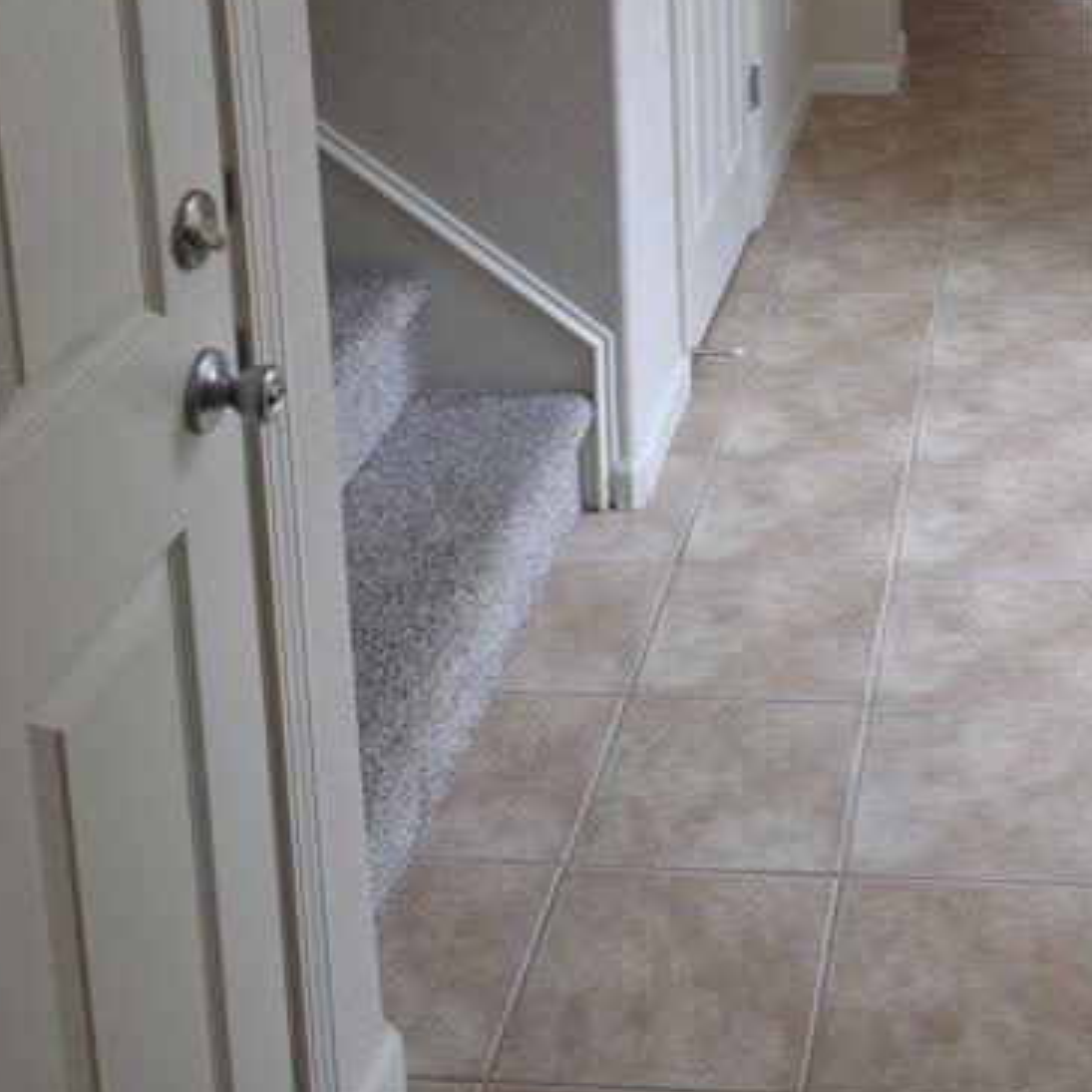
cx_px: 957
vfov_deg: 28.0
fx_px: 2034
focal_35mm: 57
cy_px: -42
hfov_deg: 29.0
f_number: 1.7
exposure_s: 1/120
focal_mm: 6.3
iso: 40
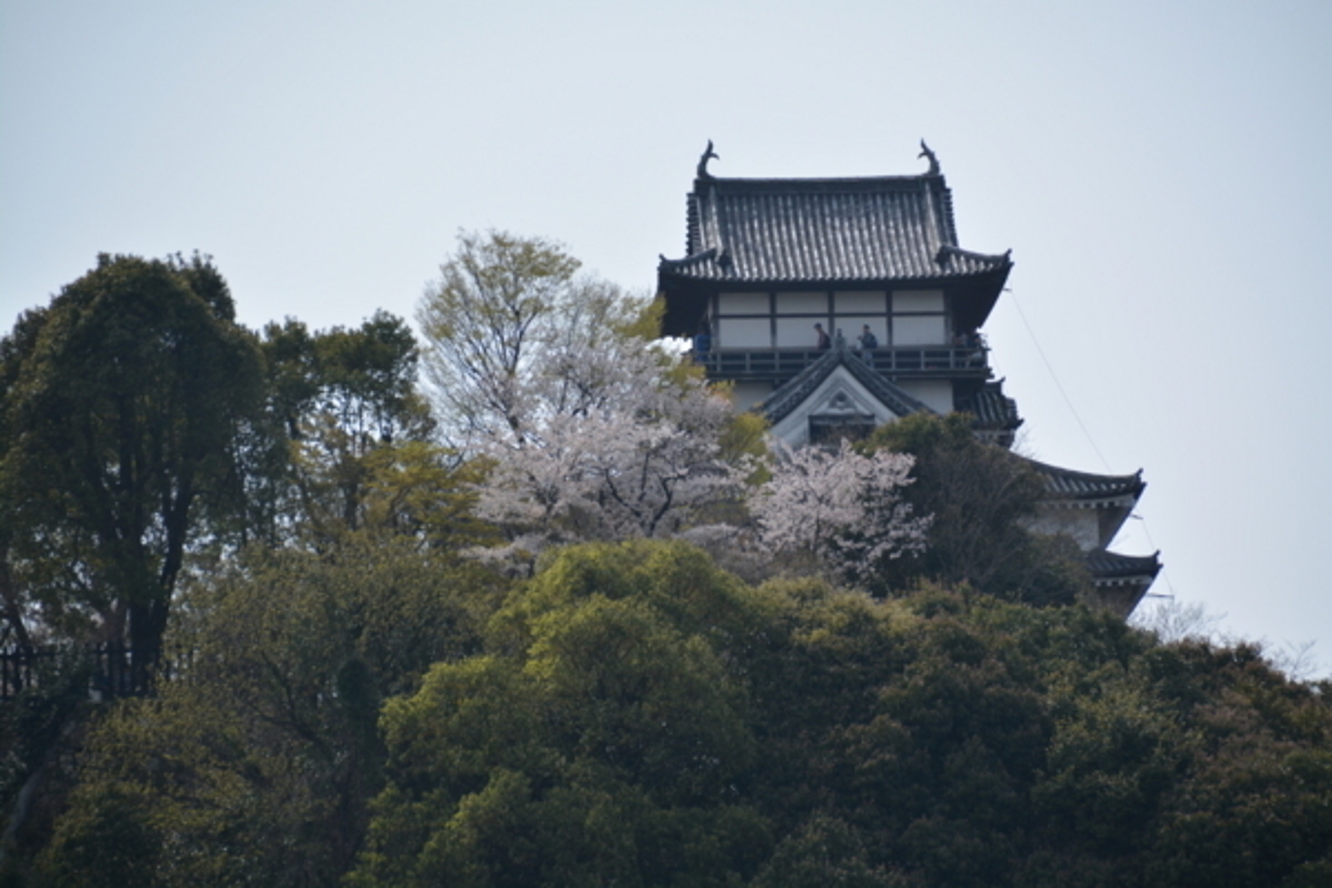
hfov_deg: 7.4
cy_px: 444
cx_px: 666
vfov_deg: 5.0
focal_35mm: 278
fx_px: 10267
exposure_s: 1/500
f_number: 6.3
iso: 100
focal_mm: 185
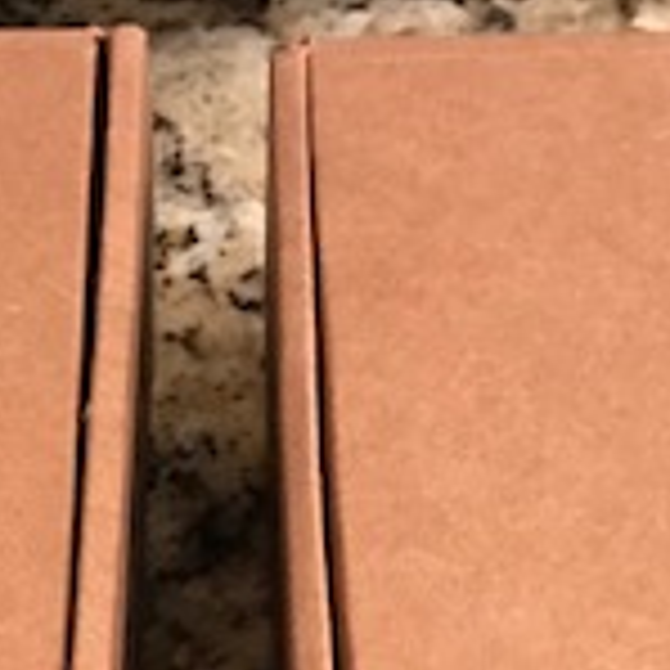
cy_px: 818
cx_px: 180
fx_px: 2321
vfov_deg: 15.8
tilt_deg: -54.8
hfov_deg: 16.4
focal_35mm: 106
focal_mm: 3.99
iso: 100
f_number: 1.8
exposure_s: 1/5
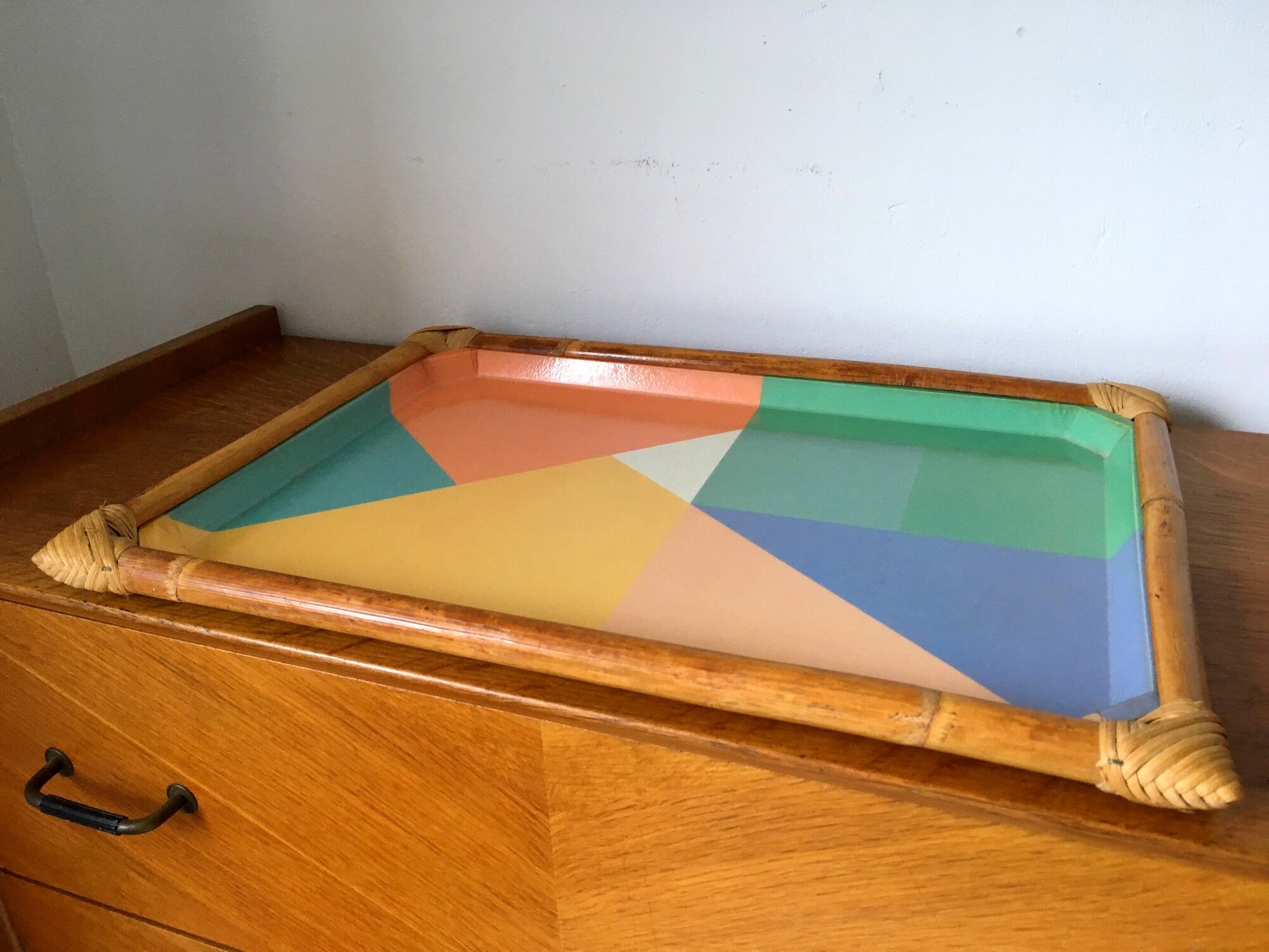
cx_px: 634
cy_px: 476
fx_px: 1063
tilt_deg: -24.9
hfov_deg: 61.7
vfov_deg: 48.2
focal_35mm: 29
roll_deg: +2.7
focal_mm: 4.15
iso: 64
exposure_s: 1/33
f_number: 2.2
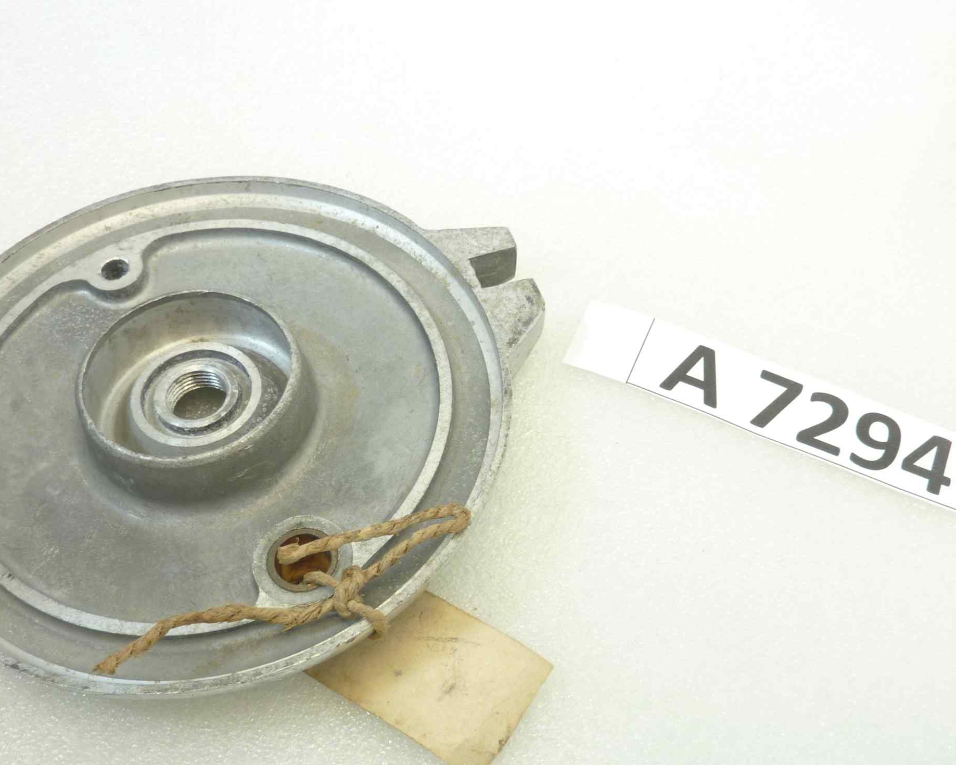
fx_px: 962
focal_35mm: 34
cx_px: 452
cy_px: 499
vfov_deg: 42.9
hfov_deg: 52.8
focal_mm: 4.1
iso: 80
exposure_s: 1/15
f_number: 3.3
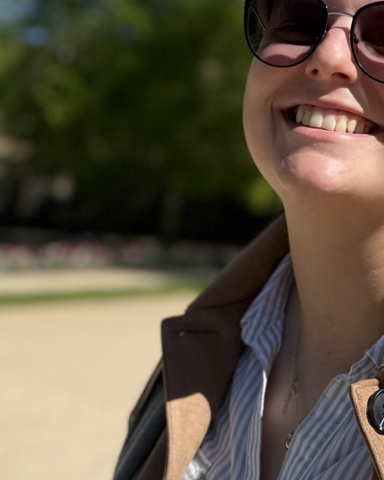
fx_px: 952
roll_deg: -1.6
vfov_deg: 28.1
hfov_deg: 22.6
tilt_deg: +4.4
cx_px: 284
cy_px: 152
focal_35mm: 67
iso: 80
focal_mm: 6.76
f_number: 1.78
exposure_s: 1/4975
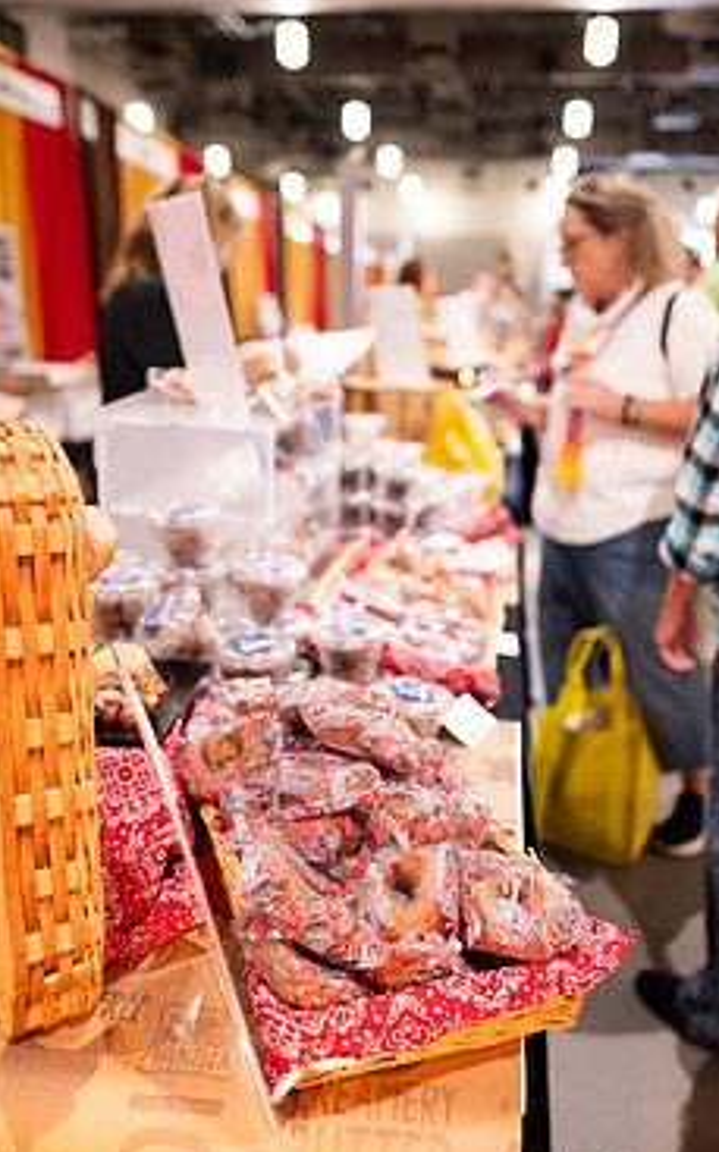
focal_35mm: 30
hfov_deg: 41.7
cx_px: 414
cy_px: 596
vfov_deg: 62.9
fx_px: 942
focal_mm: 24
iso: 1250
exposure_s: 1/200
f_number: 1.8
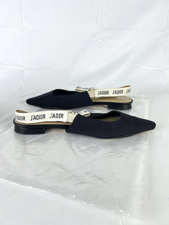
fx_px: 169
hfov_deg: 53.1
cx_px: 84
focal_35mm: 26
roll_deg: -1.5
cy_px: 112
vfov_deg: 67.3
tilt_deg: -24.0
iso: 32
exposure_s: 1/128
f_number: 1.5
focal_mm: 5.7
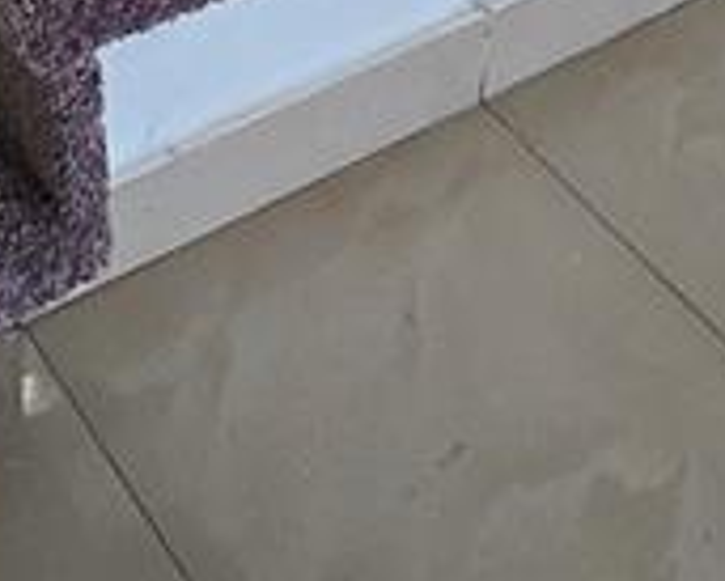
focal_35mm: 89
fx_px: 1911
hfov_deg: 20.8
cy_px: -806
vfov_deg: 13.1
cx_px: 13
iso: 125
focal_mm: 1.7
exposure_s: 1/60
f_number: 2.2
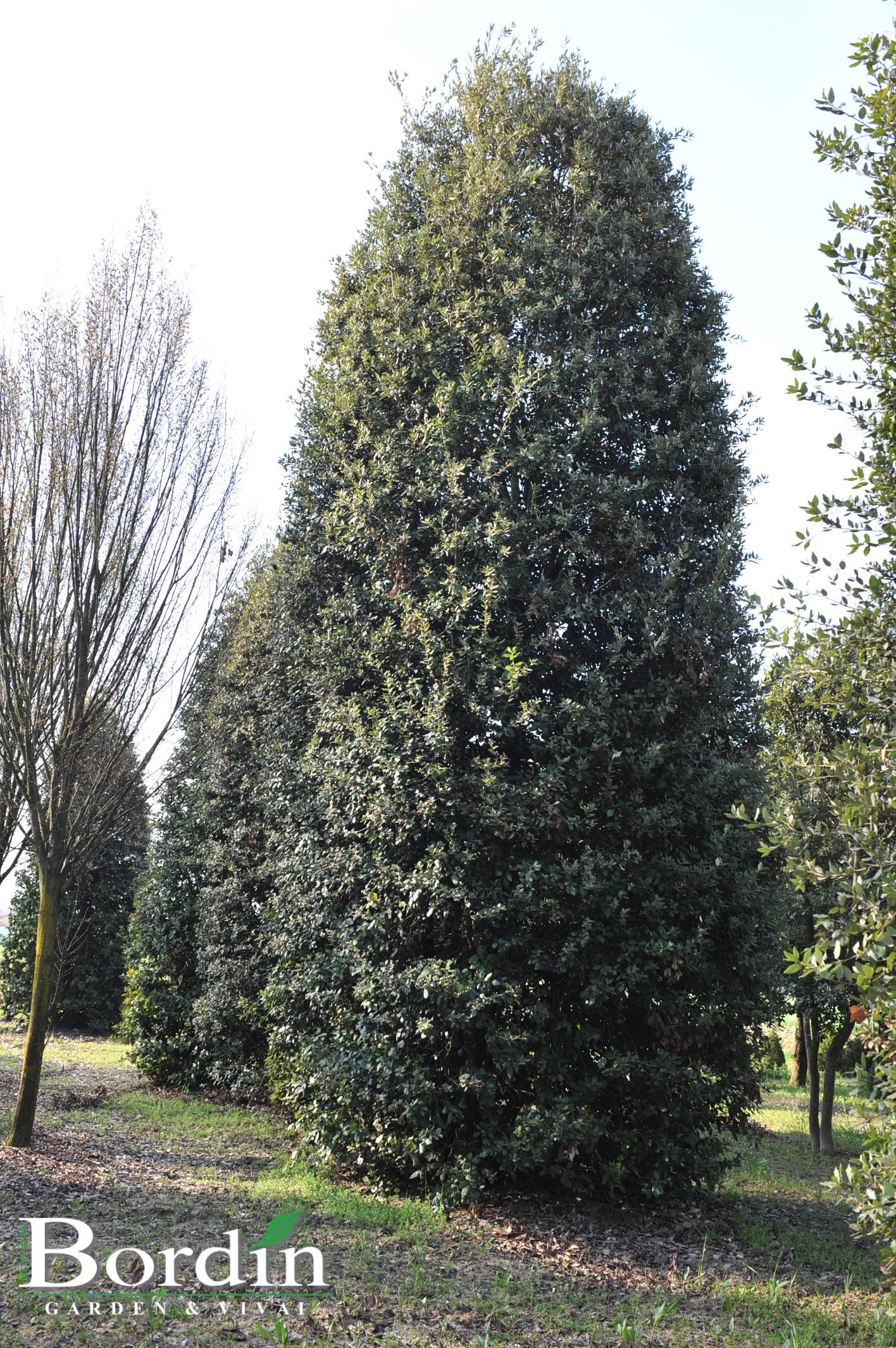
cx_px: 448
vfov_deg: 44.5
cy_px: 674
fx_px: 1645
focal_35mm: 44
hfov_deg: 30.5
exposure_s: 1/160
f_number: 6.3
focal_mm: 44
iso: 200
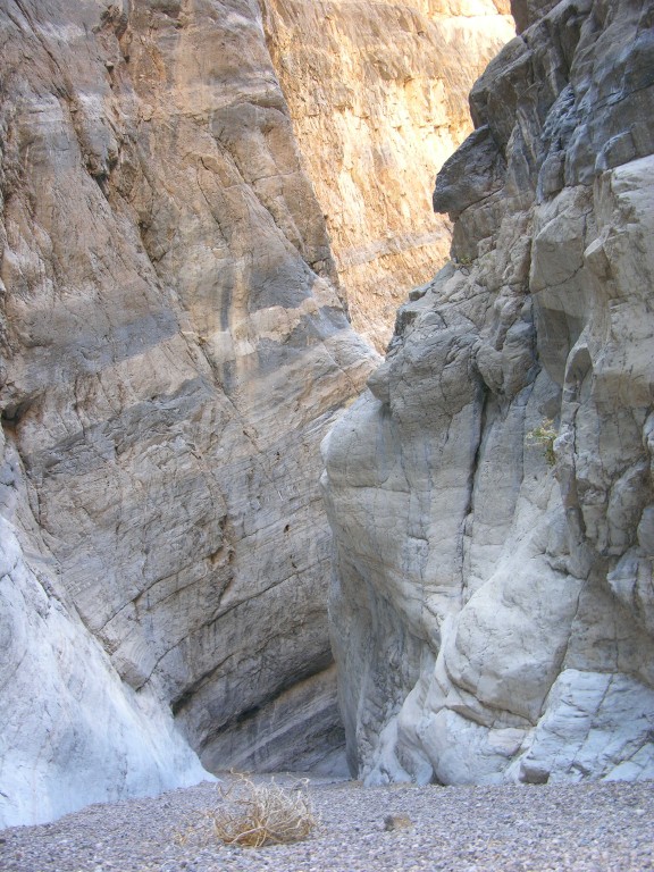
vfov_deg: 47.9
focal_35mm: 39
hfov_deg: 36.8
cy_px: 436
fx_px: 982
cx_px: 327
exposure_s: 1/30
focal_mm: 10
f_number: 2.9
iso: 100
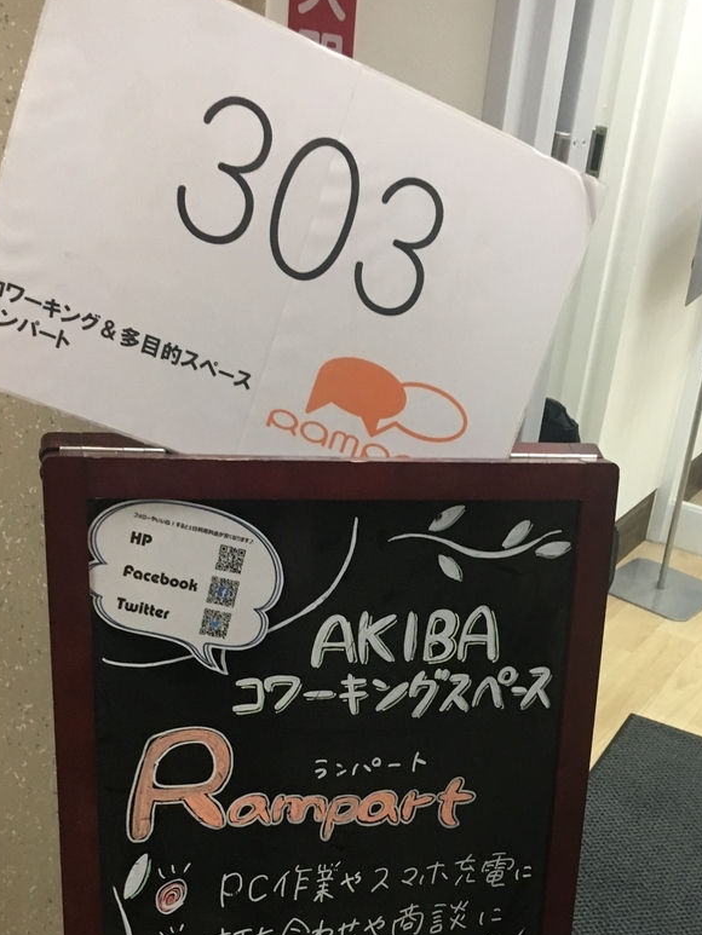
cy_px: 709
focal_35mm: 45
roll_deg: -7.0
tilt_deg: -30.7
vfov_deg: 40.8
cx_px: 418
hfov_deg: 32.1
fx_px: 1216
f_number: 2.2
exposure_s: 1/30
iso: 160
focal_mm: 4.15
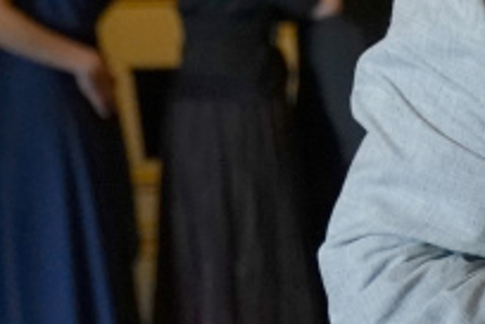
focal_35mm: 206
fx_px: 2775
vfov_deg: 6.6
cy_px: 326
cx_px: 1424
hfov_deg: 8.5
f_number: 2.8
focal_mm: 35
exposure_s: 1/200
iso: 4000
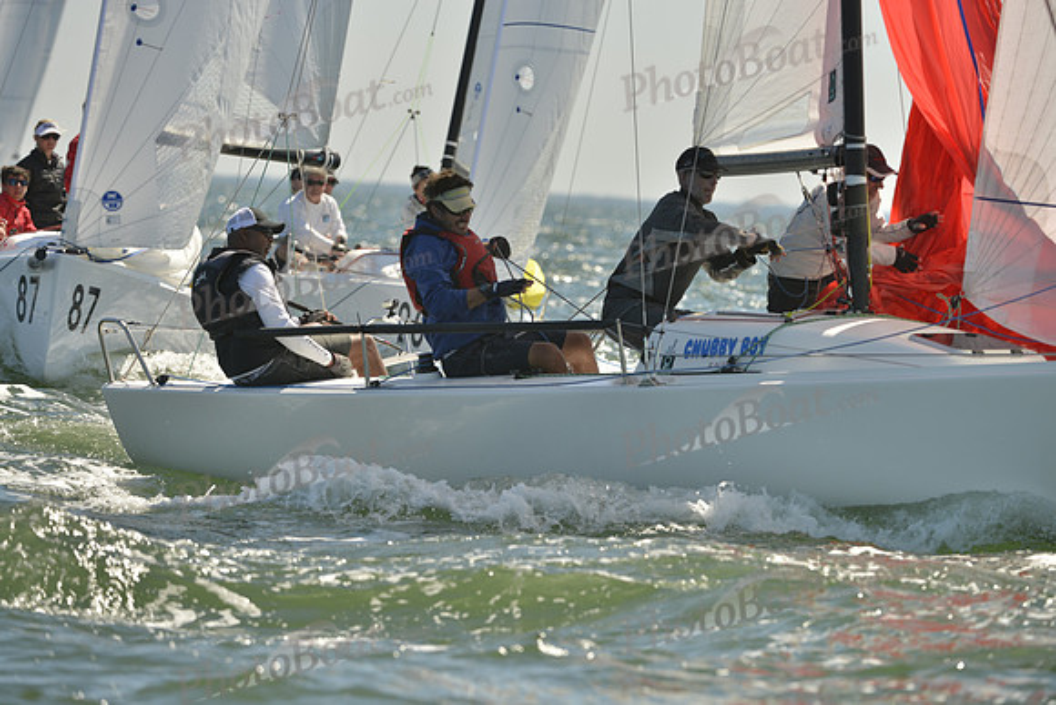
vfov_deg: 4.6
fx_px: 8802
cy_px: 352
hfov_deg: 6.9
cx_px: 528
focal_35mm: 300
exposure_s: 1/1250
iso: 280
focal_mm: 300
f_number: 6.3
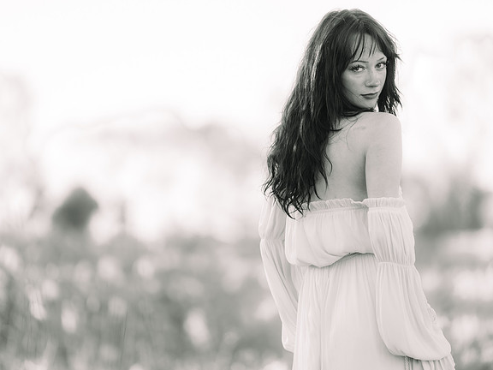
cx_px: 247
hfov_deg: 9.1
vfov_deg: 6.8
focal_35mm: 218
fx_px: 3105
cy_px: 185
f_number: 2.8
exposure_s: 1/200
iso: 160
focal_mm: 200
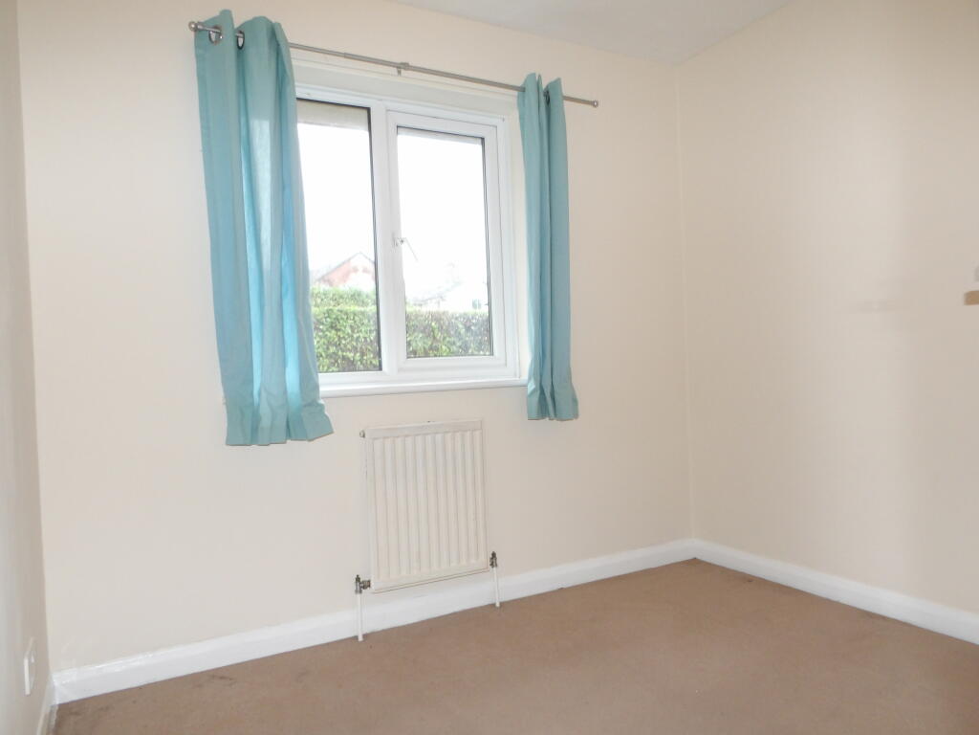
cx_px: 490
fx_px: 679
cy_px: 368
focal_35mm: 24
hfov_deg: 71.6
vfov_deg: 56.8
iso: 320
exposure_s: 1/15
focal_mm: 4.3
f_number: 4.1
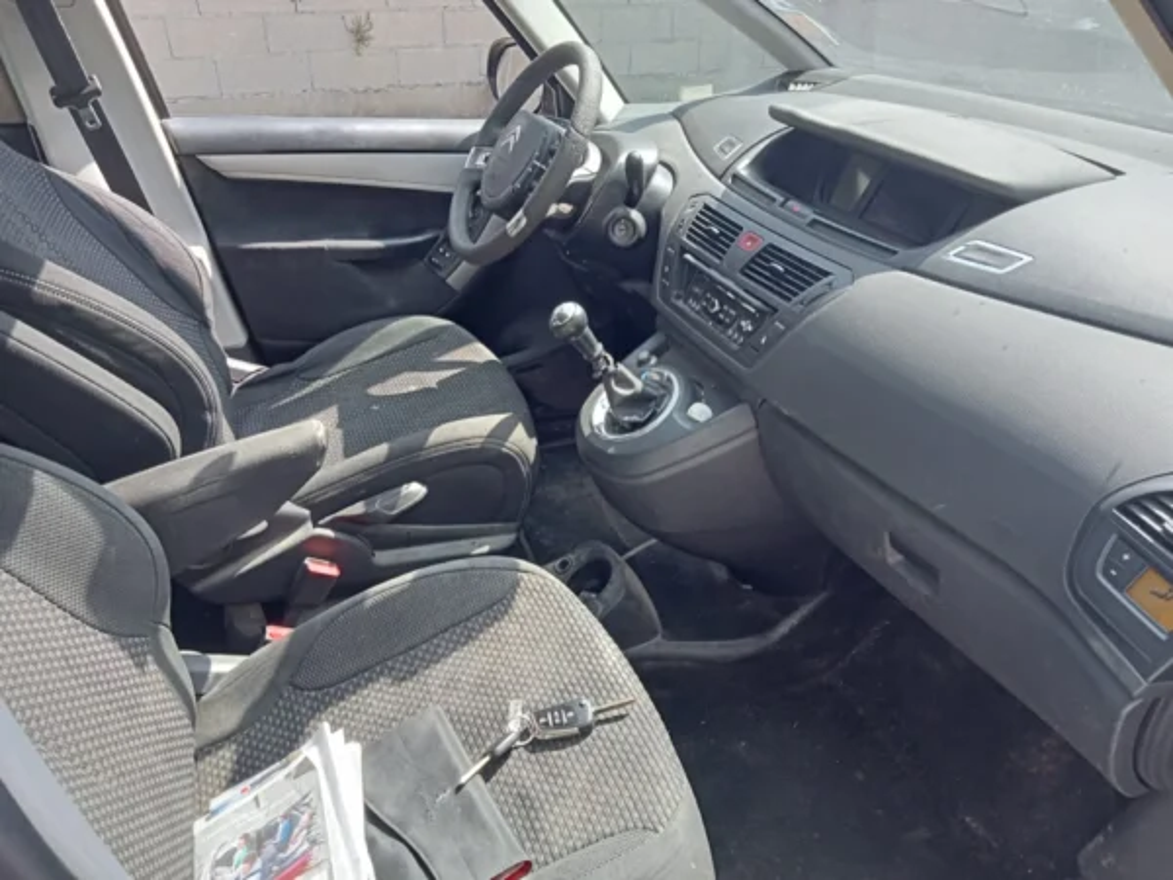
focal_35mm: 28
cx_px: 586
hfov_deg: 63.4
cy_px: 440
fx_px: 949
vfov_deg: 49.7
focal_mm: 3.46
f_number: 2.2
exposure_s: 1/100
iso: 112
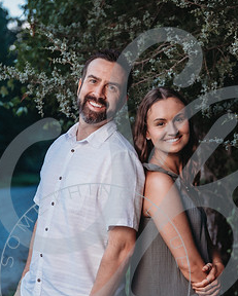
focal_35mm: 85
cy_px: 200
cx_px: 141
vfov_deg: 22.4
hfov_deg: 18.1
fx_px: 747
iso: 320
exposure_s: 1/400
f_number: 2.8
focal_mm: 58
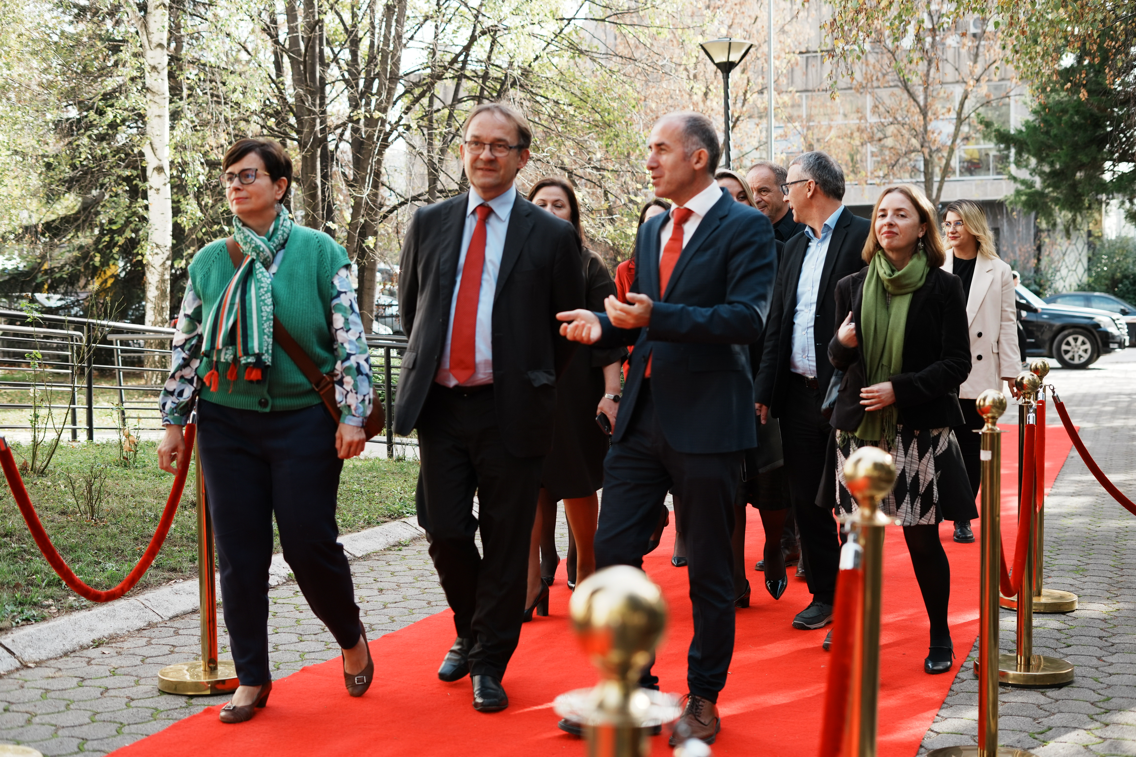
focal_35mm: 50
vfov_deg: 27.0
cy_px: 378
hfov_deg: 39.6
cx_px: 568
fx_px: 1578
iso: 200
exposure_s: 1/250
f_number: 3.5
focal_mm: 50
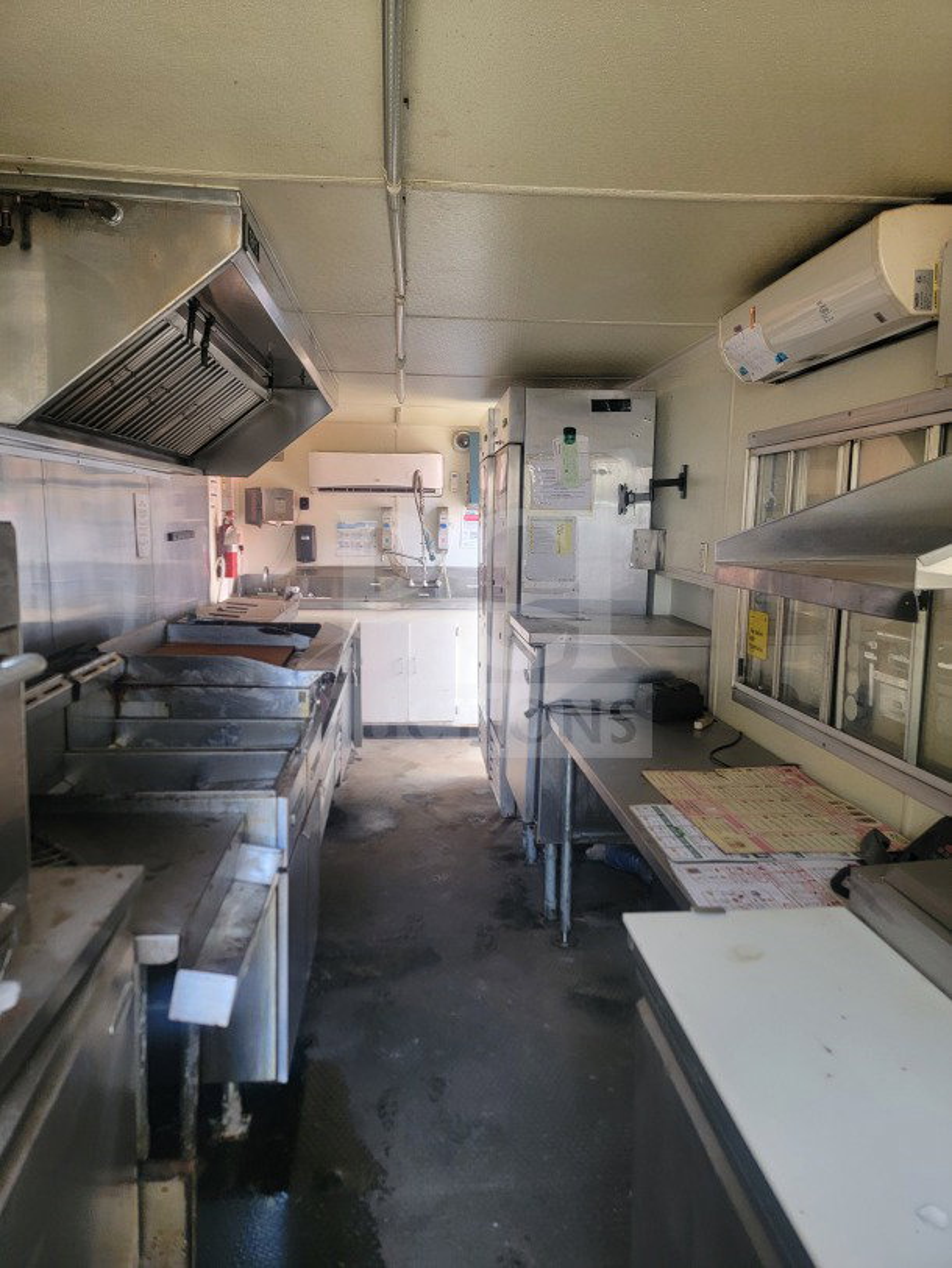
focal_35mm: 24
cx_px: 476
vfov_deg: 71.6
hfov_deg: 56.8
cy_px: 634
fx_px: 880
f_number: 1.8
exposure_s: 1/34.4
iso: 100
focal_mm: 6.7
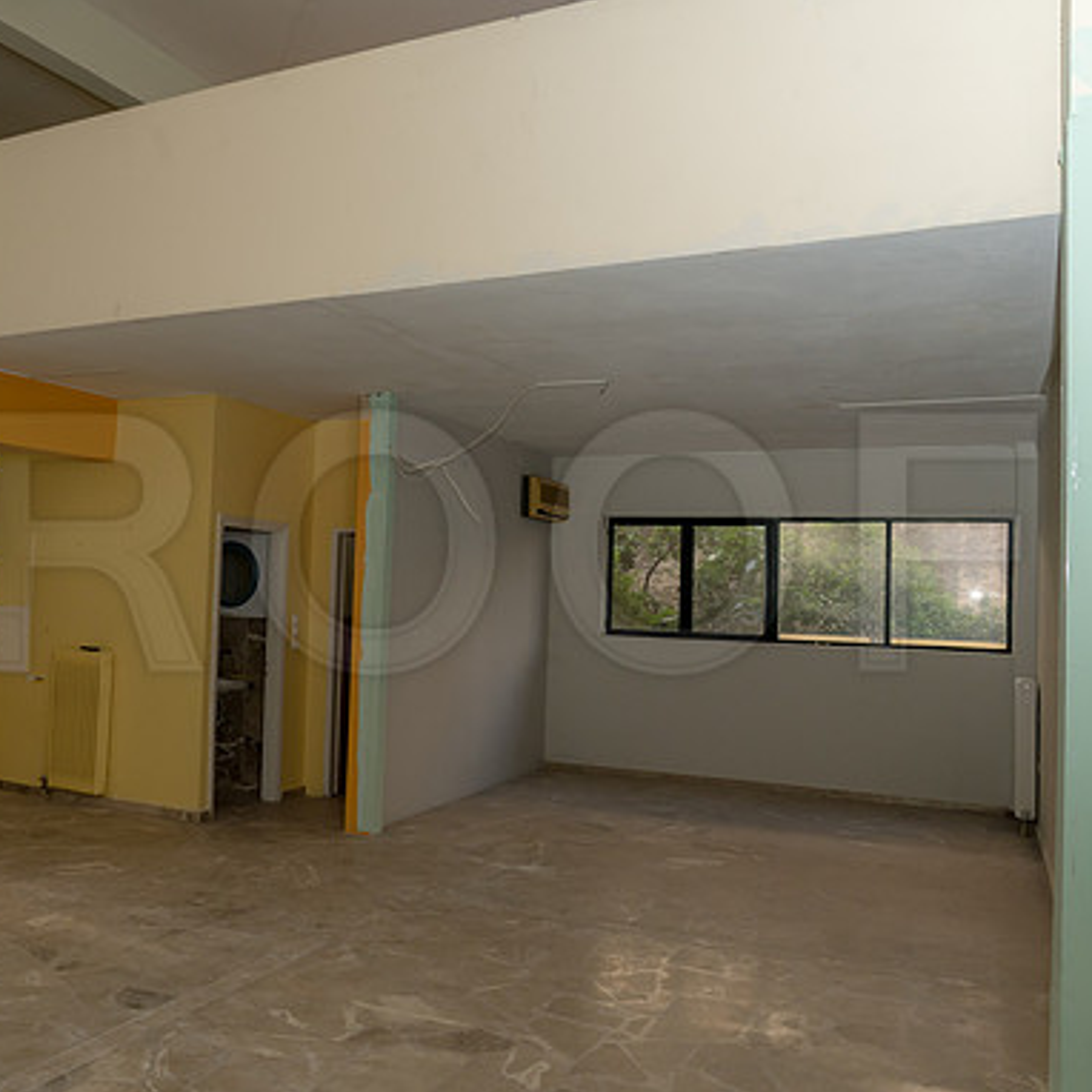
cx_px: 352
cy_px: 550
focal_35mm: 31
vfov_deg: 52.5
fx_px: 1106
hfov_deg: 51.4
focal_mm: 24
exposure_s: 1/200
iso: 2500
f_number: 9
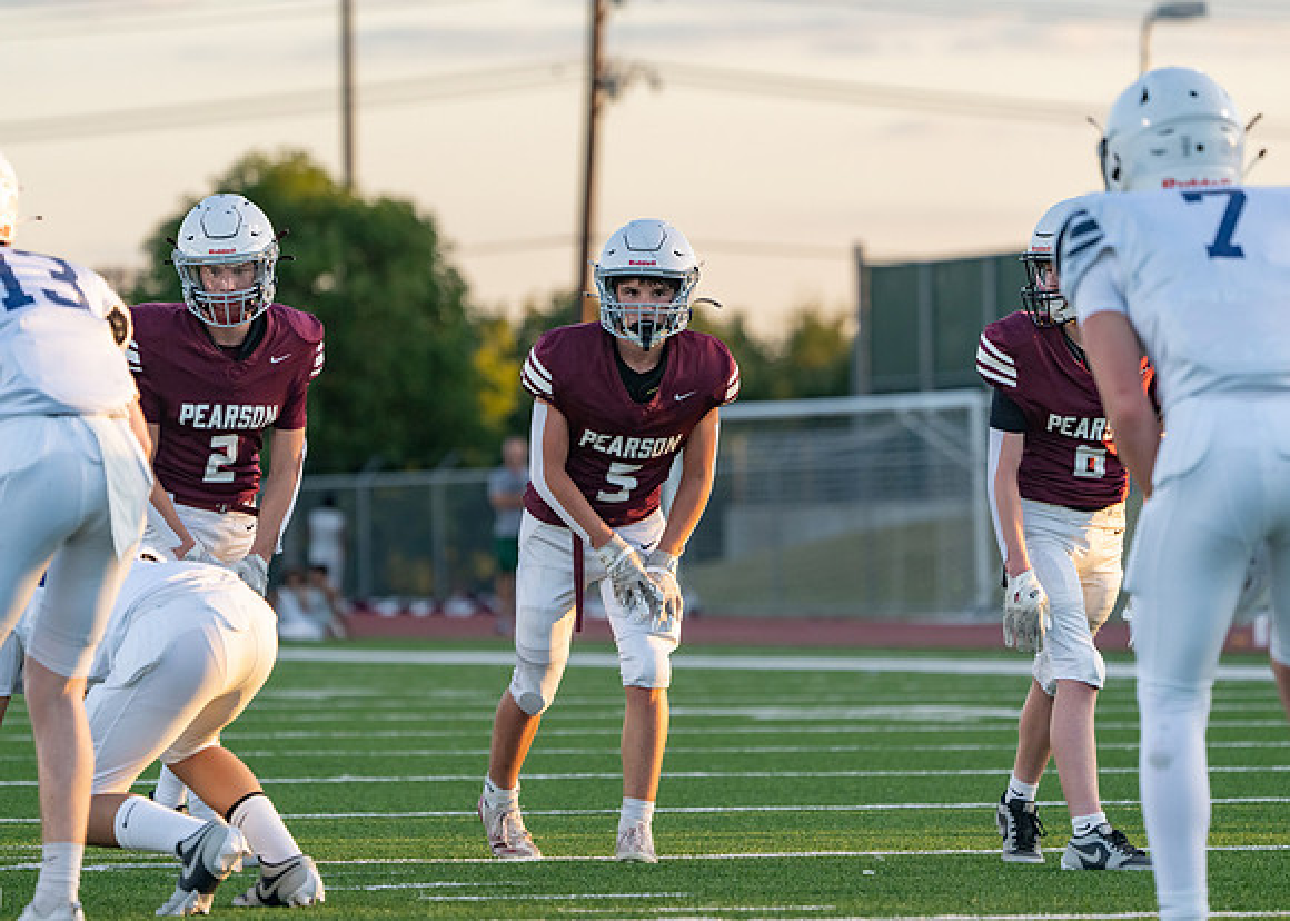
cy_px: 460
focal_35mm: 293
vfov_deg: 4.9
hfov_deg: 6.9
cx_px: 645
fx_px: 10739
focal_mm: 279
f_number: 5.6
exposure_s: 1/1000
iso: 1600
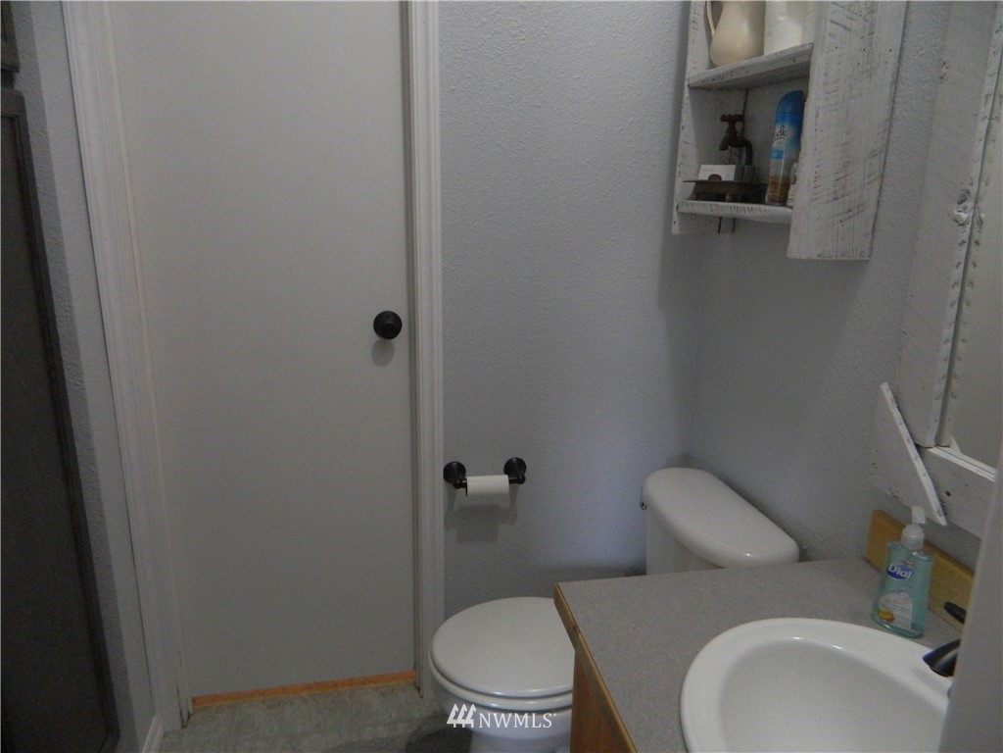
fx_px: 724
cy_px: 376
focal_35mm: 25
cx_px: 502
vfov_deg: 54.9
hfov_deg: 69.4
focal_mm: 4.5
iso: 400
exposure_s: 1/30
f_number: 3.1
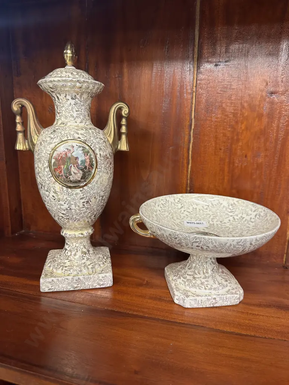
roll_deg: -1.5
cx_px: 144
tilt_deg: -12.6
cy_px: 192
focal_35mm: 24
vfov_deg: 71.6
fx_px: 267
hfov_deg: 56.8
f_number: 1.78
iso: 160
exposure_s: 1/50
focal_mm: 6.86
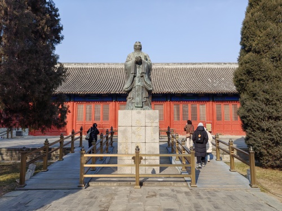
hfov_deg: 65.3
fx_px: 220
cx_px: 141
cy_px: 106
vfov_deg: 51.4
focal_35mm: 27
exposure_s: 1/2646
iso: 50
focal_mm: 5.52
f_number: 1.9
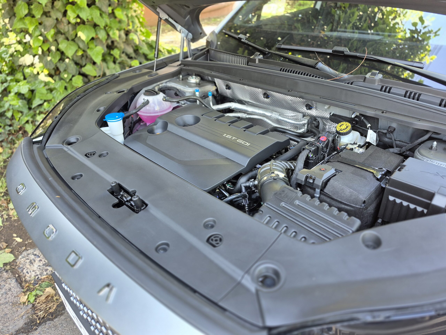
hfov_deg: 73.9
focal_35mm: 23
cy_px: 168
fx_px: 296
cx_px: 223
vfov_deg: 58.9
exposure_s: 1/100
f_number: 1.8
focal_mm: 5.4
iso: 160
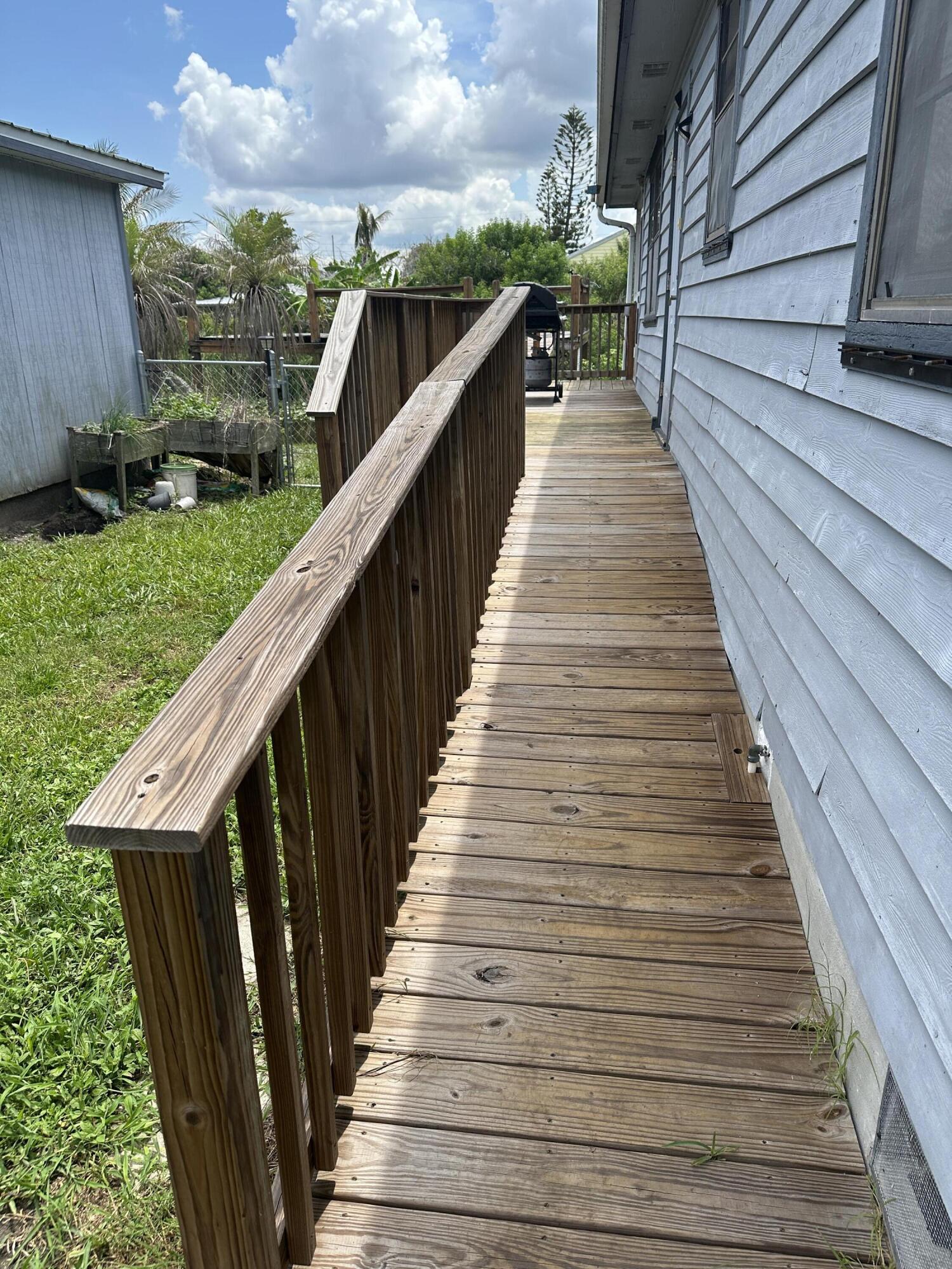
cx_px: 476
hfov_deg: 56.8
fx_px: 880
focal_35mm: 24
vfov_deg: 71.6
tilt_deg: -18.8
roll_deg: +0.3
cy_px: 634
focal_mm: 6.86
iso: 80
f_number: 1.78
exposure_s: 1/2469
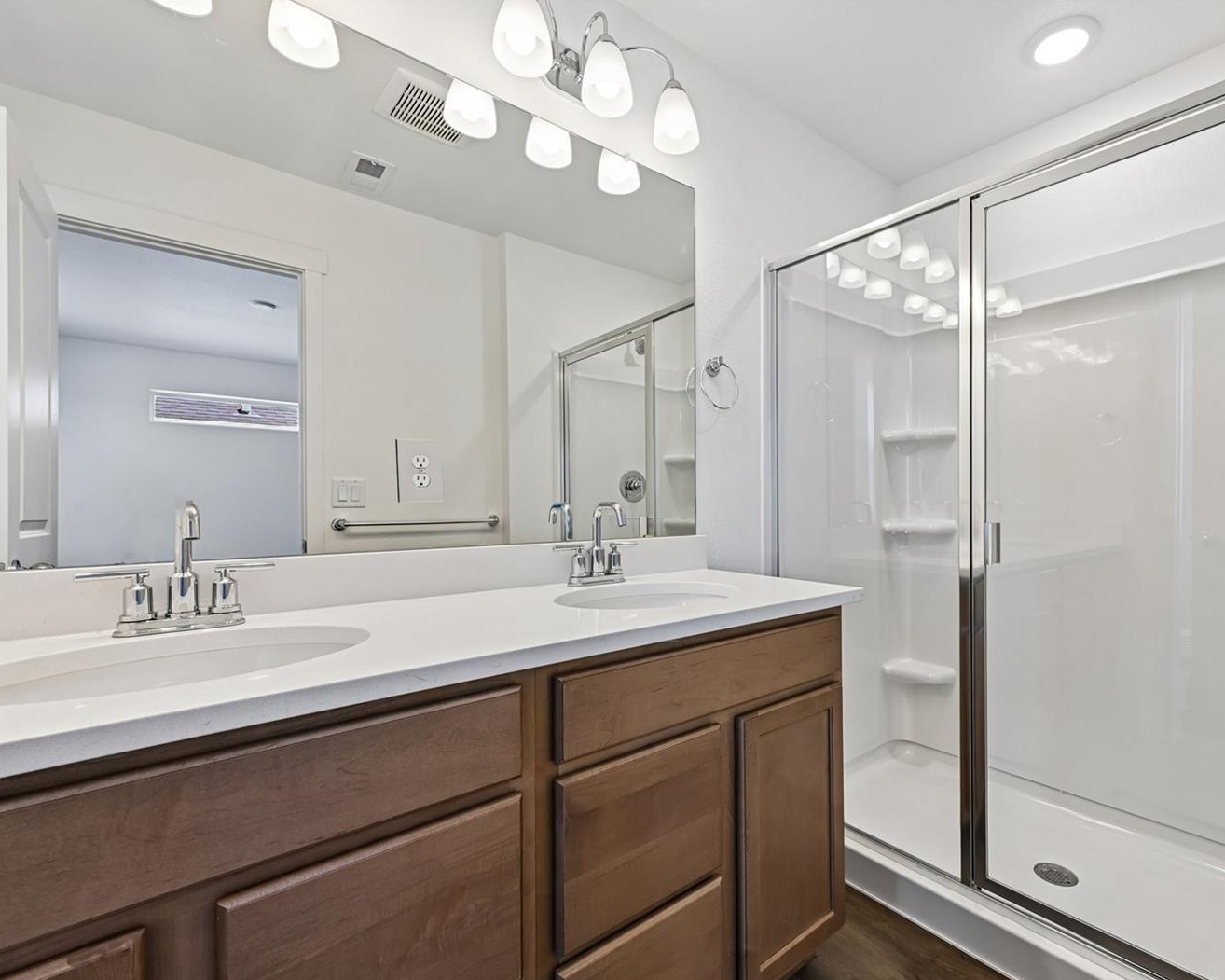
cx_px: 712
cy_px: 495
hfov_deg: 92.3
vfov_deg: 80.4
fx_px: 580
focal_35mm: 16
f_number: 11
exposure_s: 1/15
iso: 200
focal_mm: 14
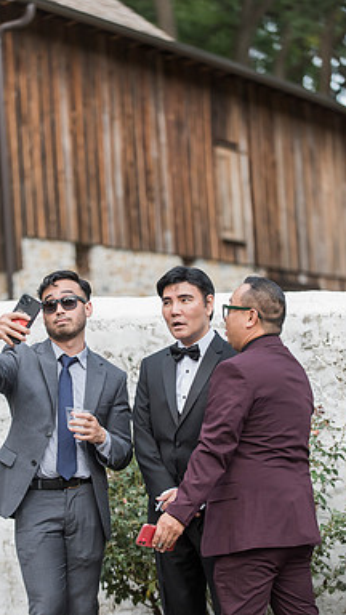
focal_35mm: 135
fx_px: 2202
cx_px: 123
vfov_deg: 15.9
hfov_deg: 9.0
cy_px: 333
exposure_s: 1/2000
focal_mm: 110
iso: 800
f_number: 2.8
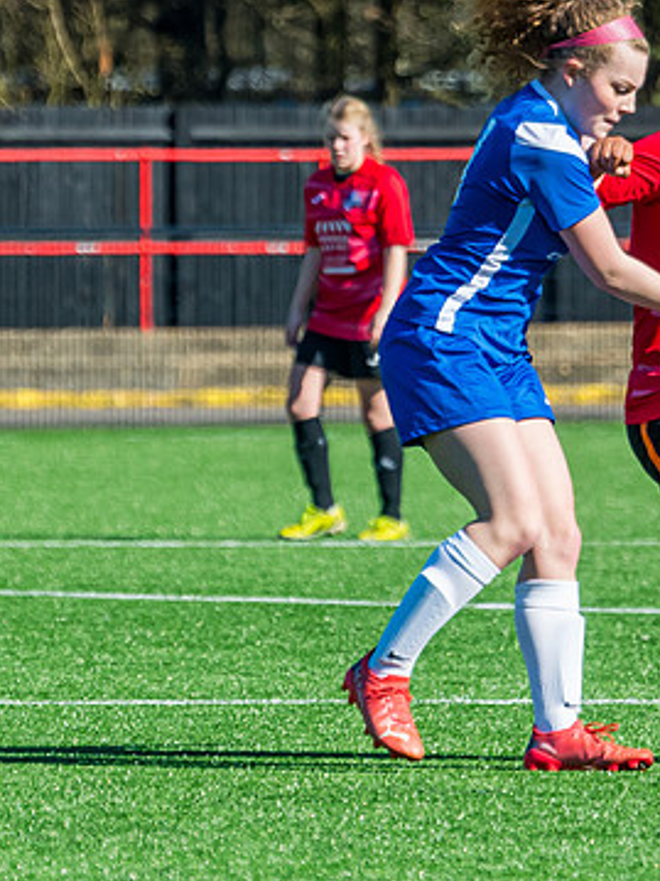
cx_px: 463
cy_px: 547
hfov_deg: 2.6
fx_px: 14550
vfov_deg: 3.5
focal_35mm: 572
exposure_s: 1/2000
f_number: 5
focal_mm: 200
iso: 400
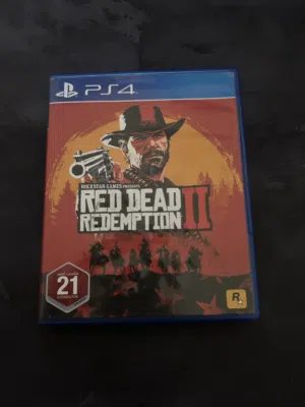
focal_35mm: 26
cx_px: 152
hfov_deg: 53.1
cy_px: 204
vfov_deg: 67.3
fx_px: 305
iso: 800
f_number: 1.5
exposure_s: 1/30
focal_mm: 5.7
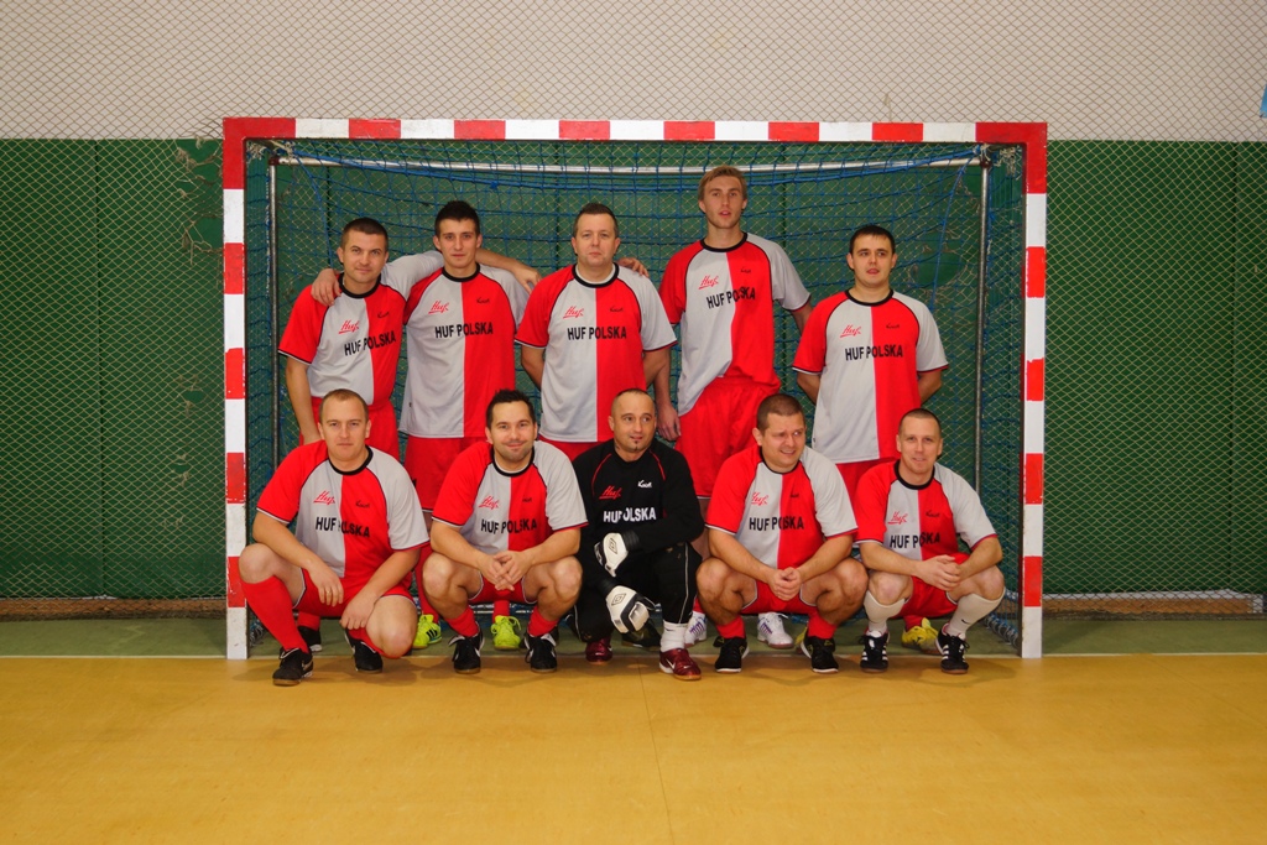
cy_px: 422
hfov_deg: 37.8
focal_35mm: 52
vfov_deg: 25.8
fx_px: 1848
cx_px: 634
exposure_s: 1/50
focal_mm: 35
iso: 400
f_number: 5
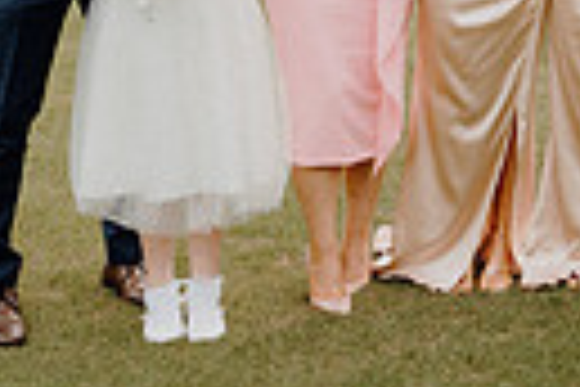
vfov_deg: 10.7
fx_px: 1949
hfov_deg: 15.2
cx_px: 962
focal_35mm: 121
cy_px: -295
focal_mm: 27
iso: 125
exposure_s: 1/160
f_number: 6.3
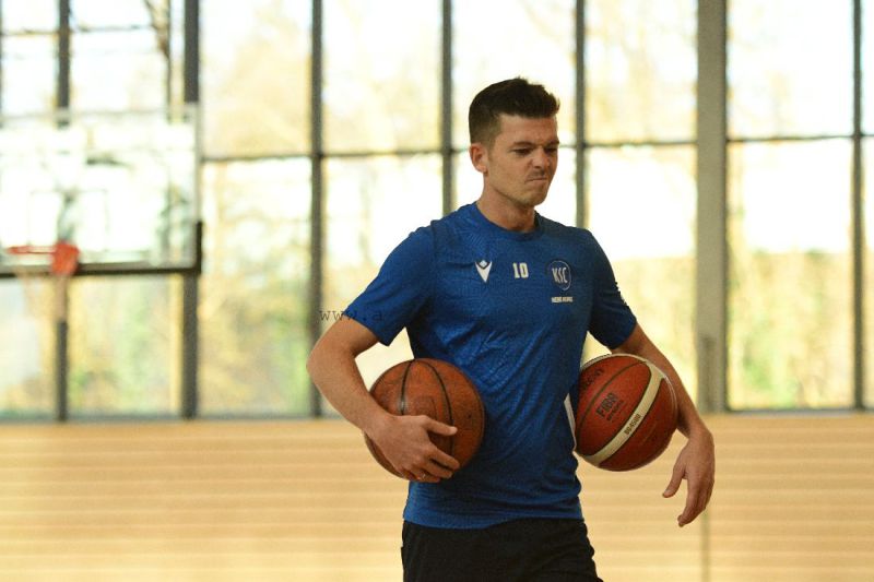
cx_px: 437
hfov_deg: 12.5
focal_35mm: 165
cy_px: 291
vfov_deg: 8.3
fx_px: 4005
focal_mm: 110
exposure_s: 1/1600
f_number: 2.8
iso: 2200
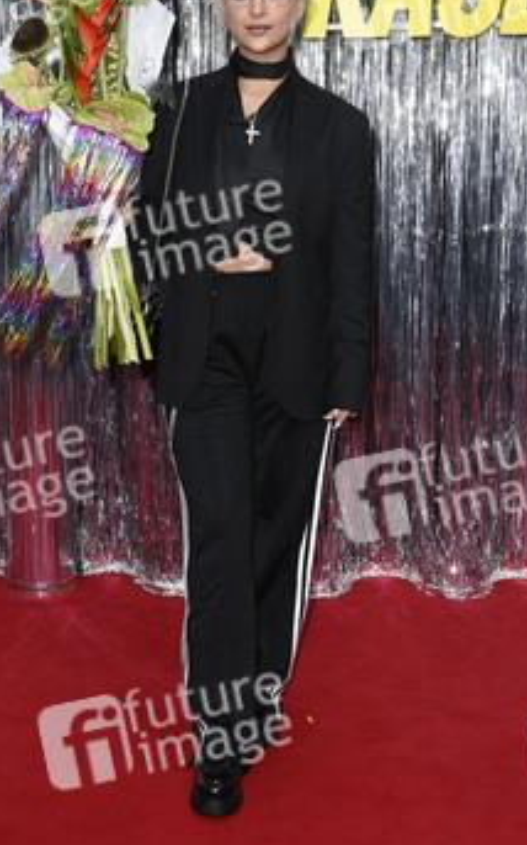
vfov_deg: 35.6
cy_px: 362
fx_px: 1312
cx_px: 236
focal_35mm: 57
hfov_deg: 22.7
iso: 400
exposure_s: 1/320
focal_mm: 48
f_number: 6.3
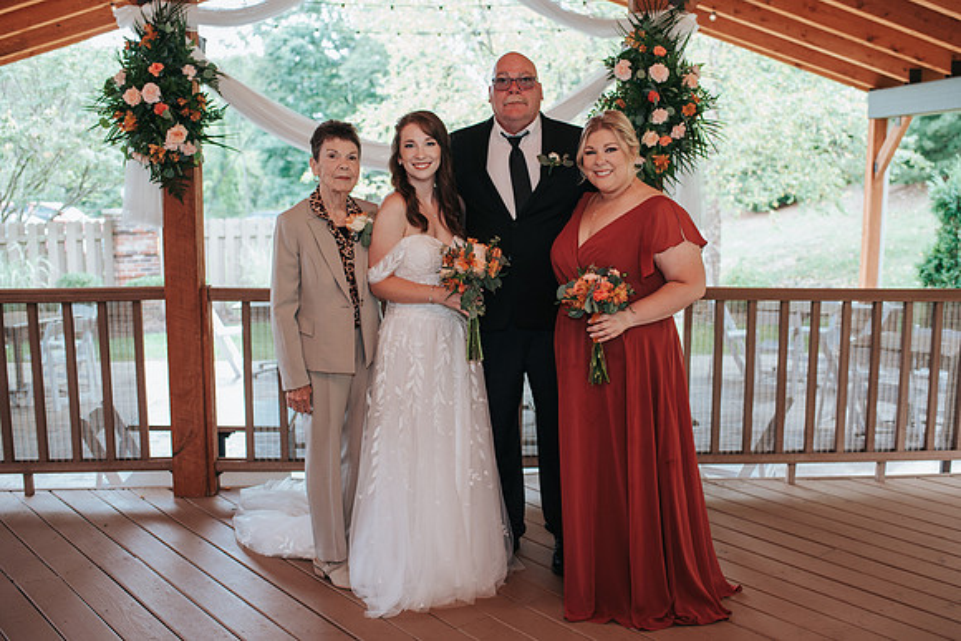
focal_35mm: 38
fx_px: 1016
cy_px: 320
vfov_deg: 35.0
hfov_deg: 50.6
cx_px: 506
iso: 360
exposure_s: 1/200
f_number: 3.2
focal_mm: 35
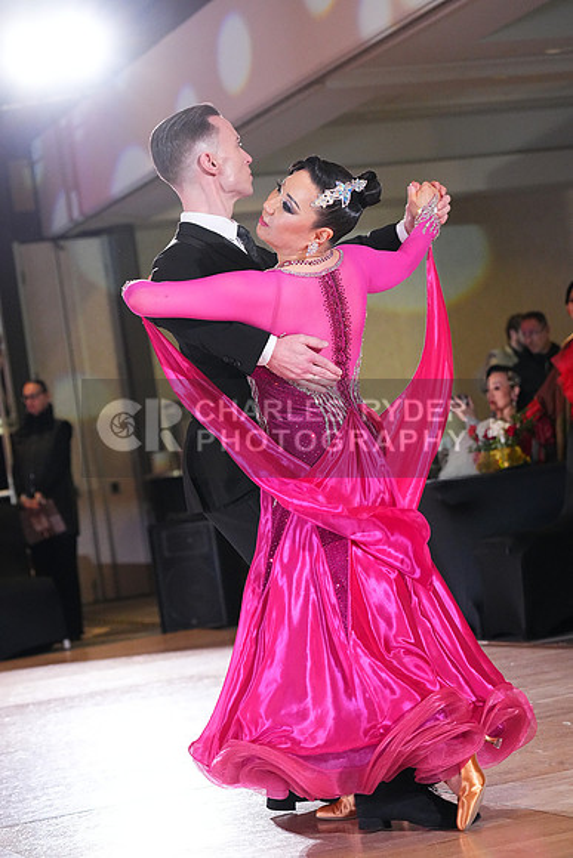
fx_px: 2076
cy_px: 429
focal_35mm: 87
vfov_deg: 23.4
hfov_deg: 15.7
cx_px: 286
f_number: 4.5
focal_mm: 87
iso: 8000
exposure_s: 1/400
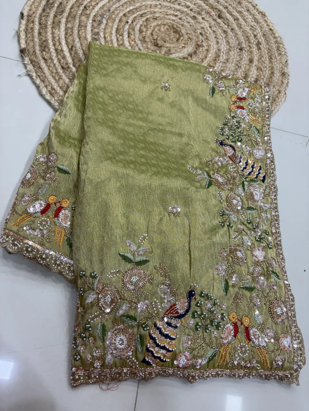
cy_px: 206
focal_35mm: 26
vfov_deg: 67.3
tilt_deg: -65.3
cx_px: 154
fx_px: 309
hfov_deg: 53.1
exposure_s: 1/100
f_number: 1.6
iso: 125
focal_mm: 5.96
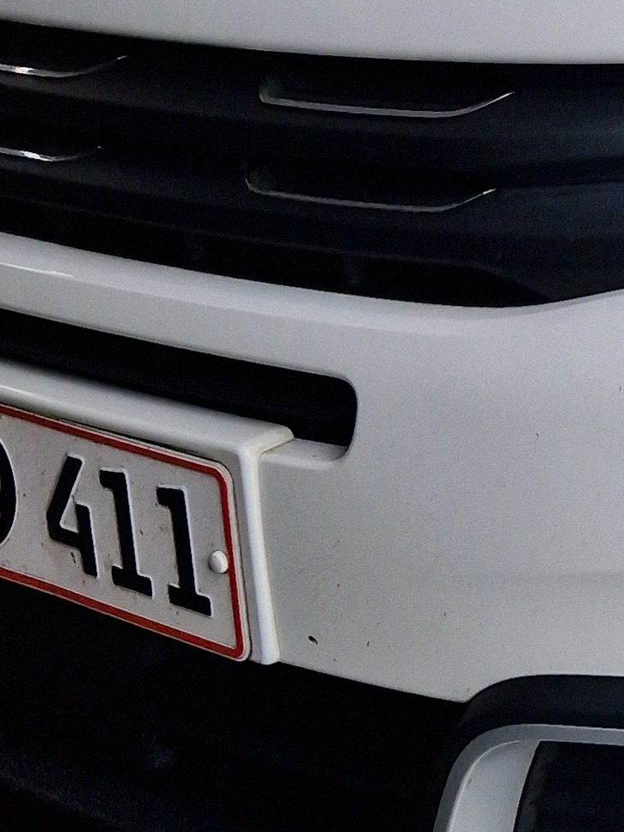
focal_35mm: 95
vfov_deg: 20.3
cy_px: 115
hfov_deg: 14.5
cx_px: 924
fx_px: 2283
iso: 50
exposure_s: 1/180
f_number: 1.8
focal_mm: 5.4
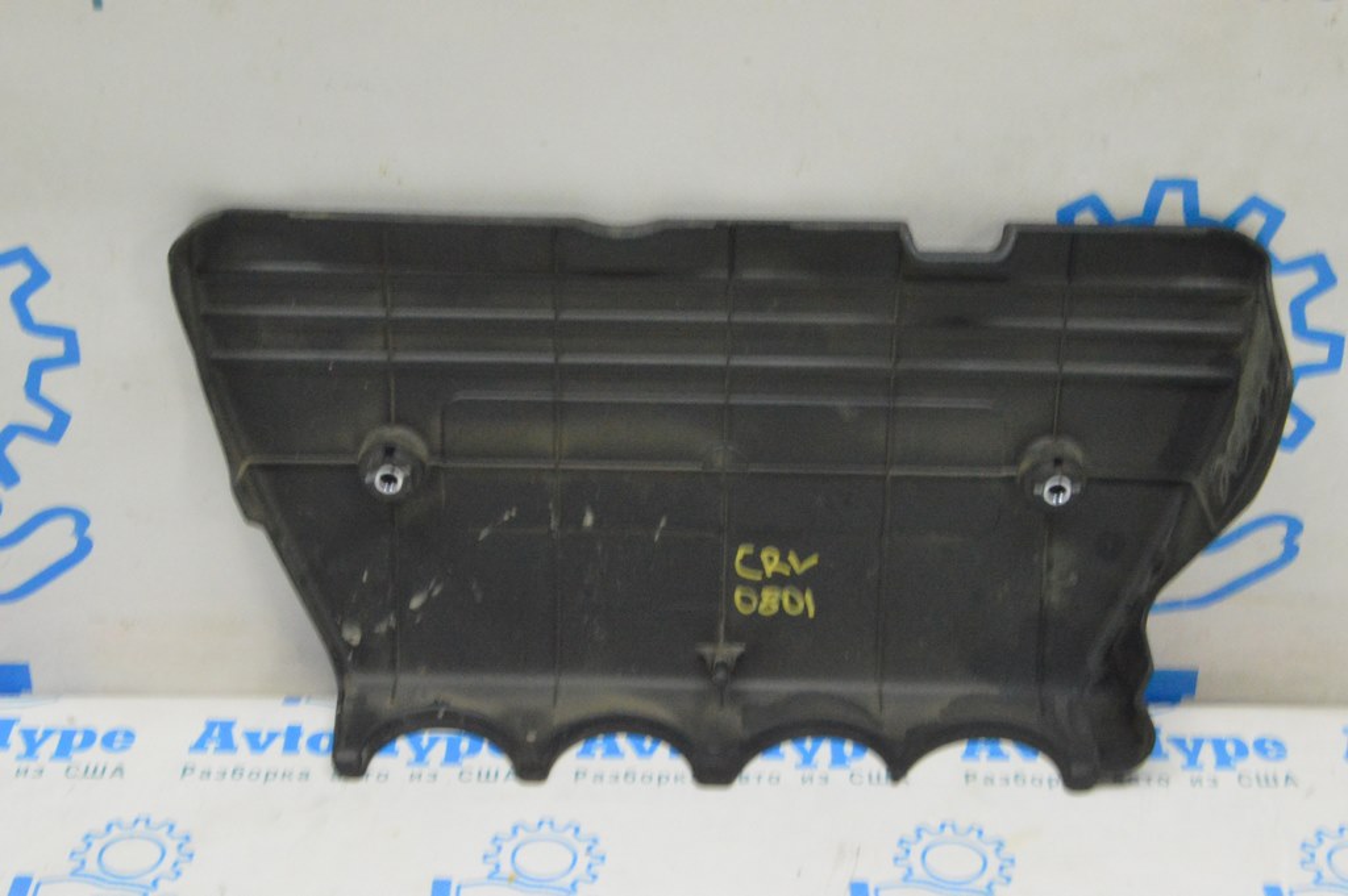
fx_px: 2133
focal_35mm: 57
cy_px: 448
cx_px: 674
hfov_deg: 35.1
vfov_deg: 23.7
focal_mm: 38
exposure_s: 1/15
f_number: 20
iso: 6400
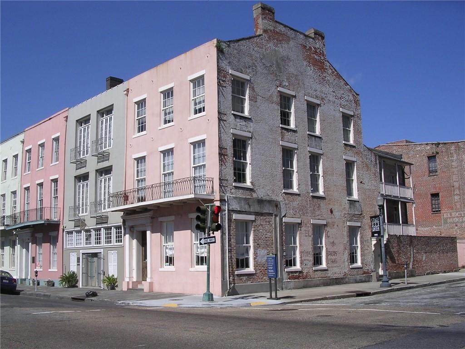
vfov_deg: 37.7
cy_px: 174
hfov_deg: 49.0
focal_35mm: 38
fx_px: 510
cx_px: 232
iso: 100
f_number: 5.6
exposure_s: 1/486
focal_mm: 5.8
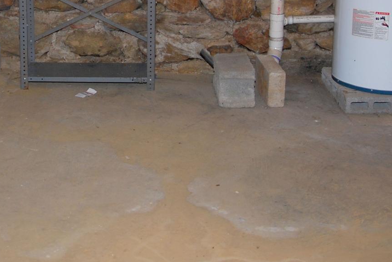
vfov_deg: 20.5
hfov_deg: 31.1
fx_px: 698
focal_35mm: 64
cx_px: 124
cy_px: -5
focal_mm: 18
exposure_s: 1/25
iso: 200
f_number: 5.6
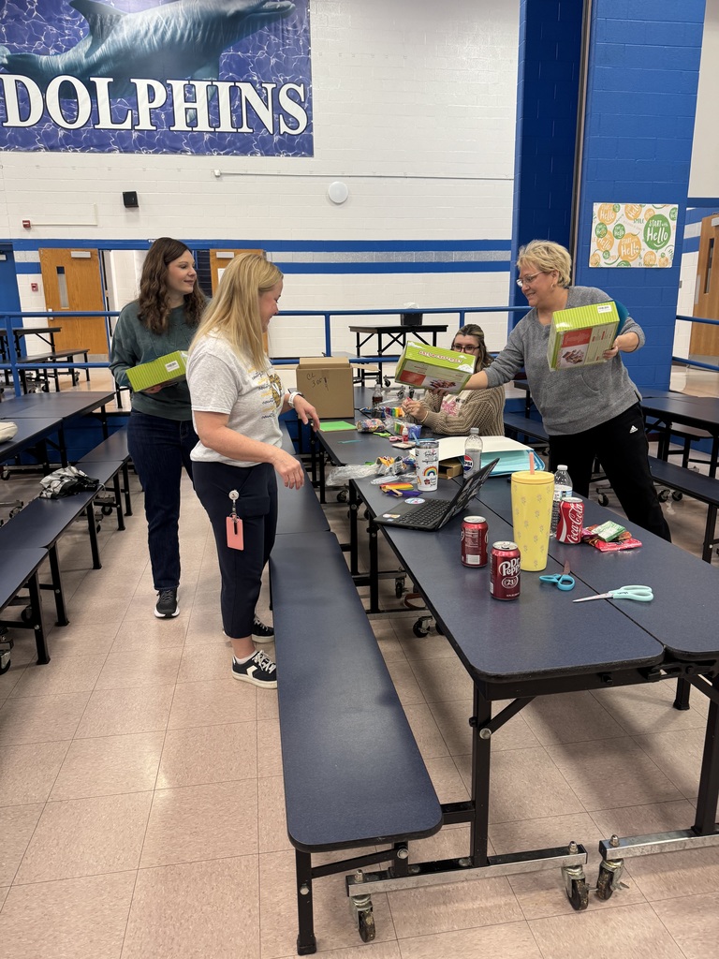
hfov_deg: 56.8
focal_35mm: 24
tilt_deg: -14.0
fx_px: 665
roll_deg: +1.3
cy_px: 480
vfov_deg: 71.6
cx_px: 360
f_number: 1.78
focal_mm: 6.76
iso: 125
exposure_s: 1/60
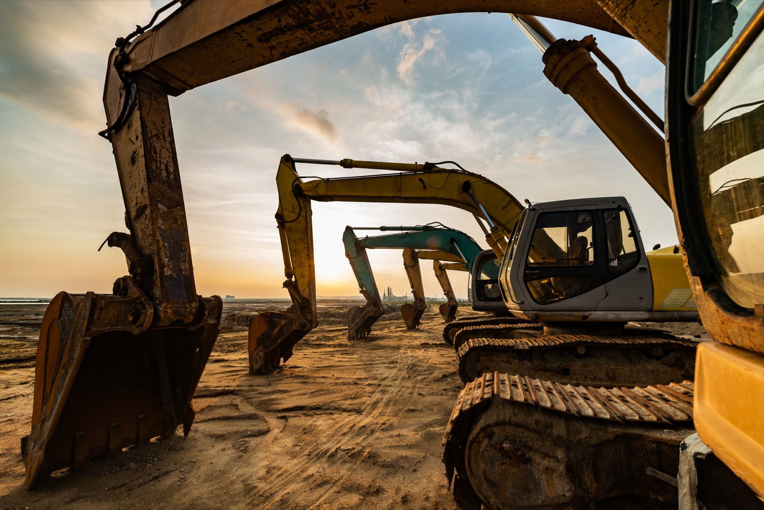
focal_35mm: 14
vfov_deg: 81.3
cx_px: 382
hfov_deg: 104.2
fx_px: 297
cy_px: 255
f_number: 8
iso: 80
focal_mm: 14
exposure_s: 1/100
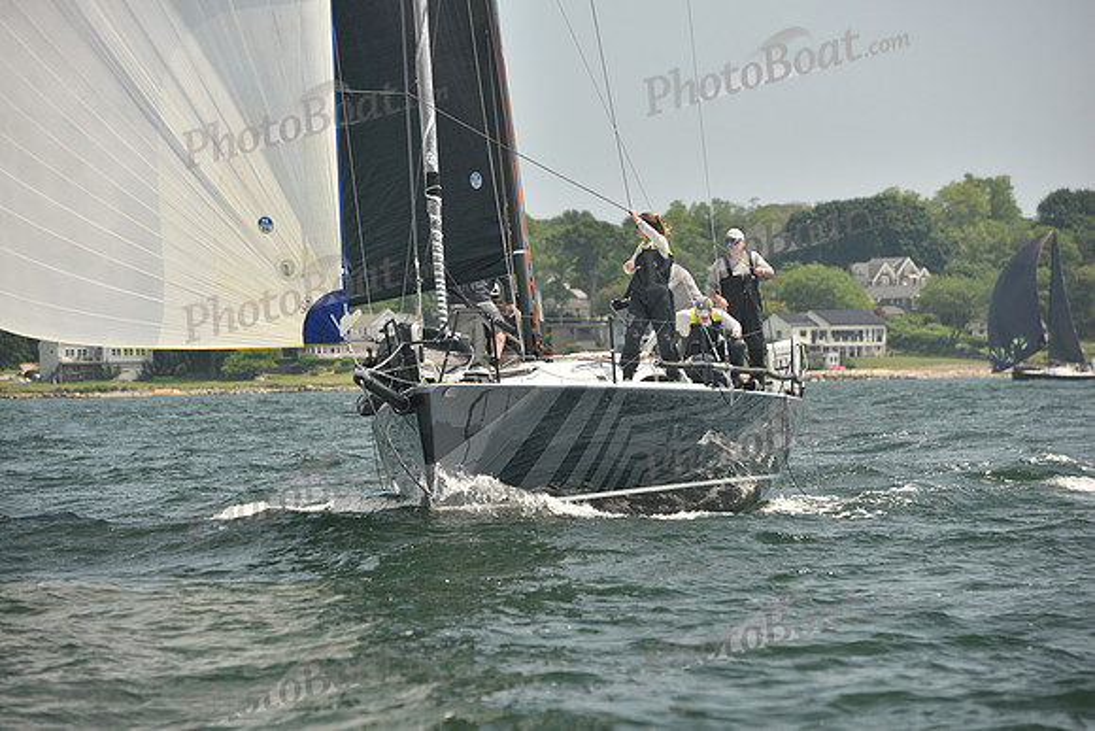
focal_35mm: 165
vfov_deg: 8.3
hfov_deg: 12.4
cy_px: 366
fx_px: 5020
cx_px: 548
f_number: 5.6
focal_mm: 165
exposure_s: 1/640
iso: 250
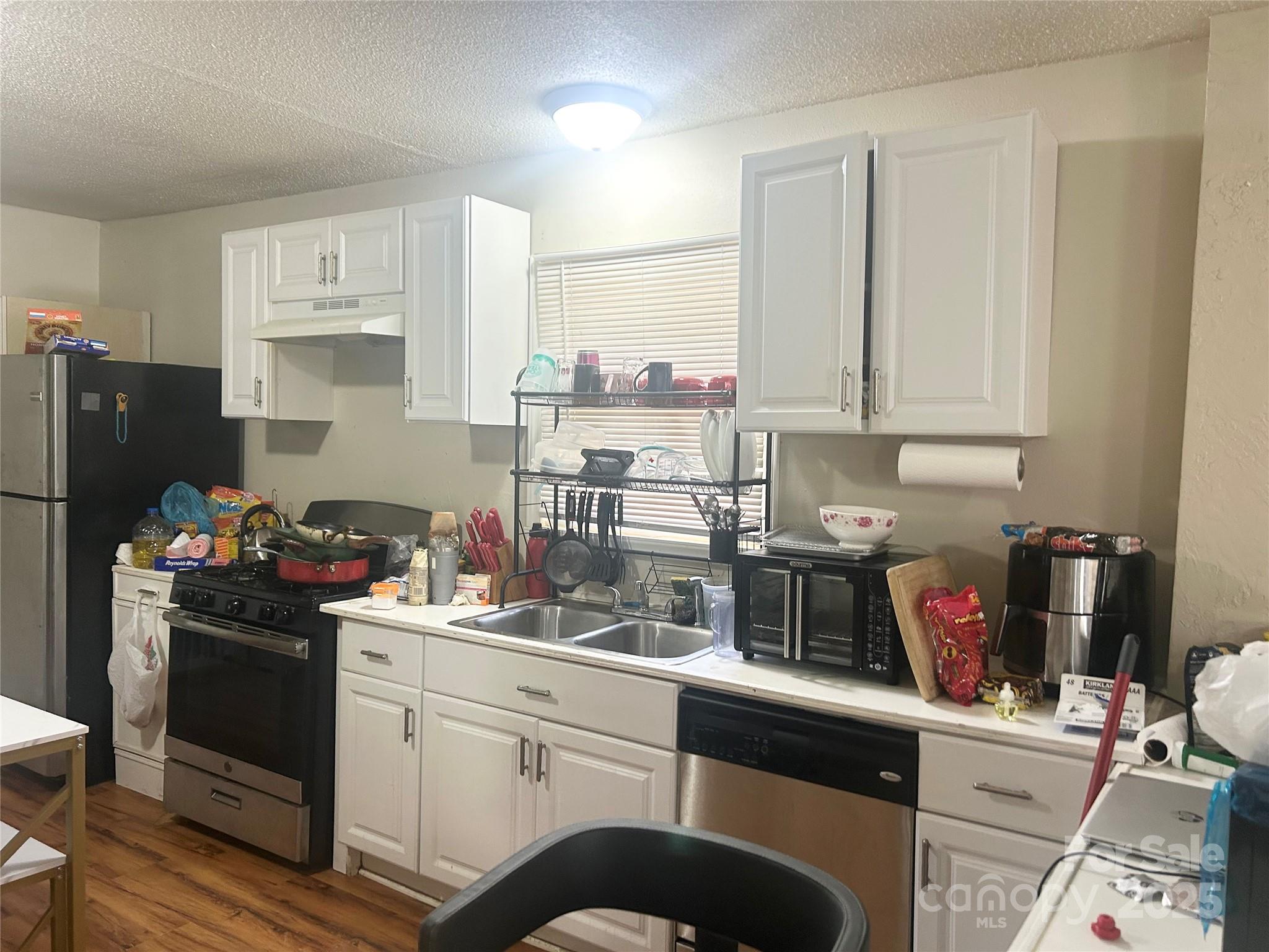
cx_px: 634
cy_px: 476
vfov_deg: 53.1
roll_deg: -1.1
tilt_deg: -3.2
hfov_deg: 67.3
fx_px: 953
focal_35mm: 26
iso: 125
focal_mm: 5.7
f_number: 1.5
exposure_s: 1/60
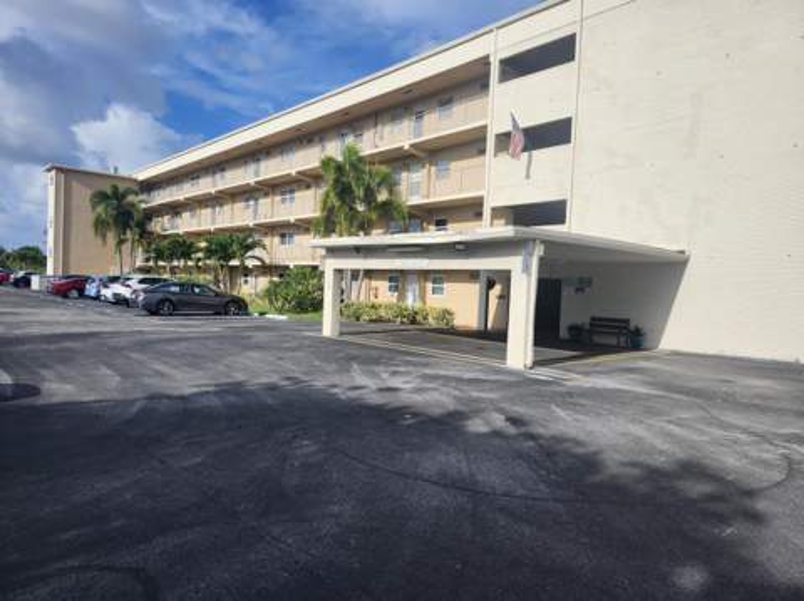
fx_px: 534
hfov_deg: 74.0
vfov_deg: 58.8
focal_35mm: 23
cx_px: 402
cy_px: 300
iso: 25
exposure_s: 1/2327
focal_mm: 5.54
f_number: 1.8
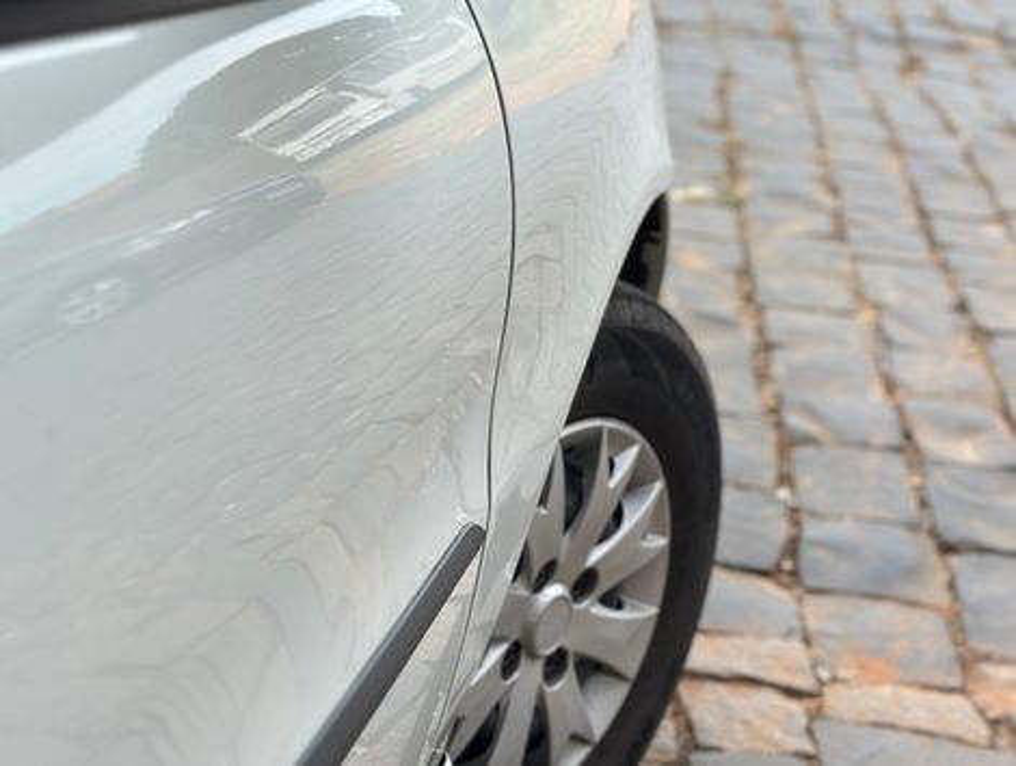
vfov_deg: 30.3
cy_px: 383
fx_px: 1411
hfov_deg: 39.6
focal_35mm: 48
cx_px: 508
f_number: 1.78
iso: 80
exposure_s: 1/1721
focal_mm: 6.86
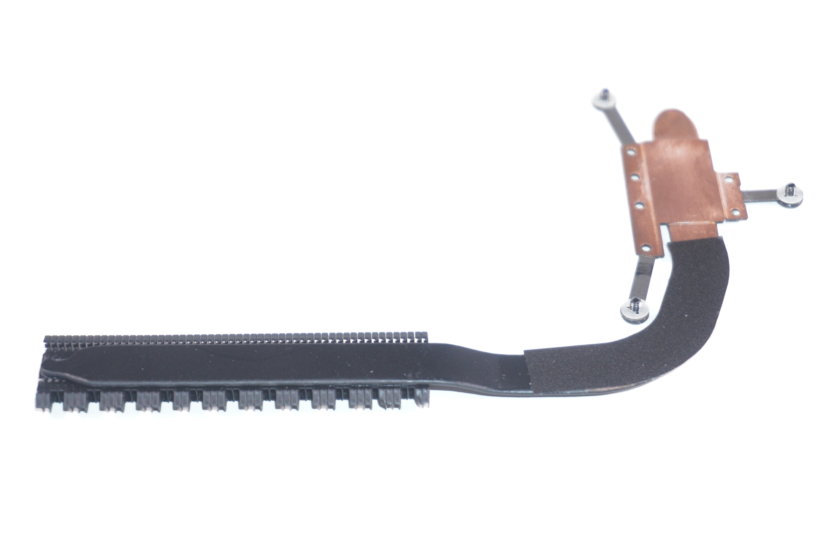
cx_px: 414
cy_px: 276
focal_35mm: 75
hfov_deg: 27.0
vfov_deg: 18.1
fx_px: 1726
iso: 640
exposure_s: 1/160
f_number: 5.6
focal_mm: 50
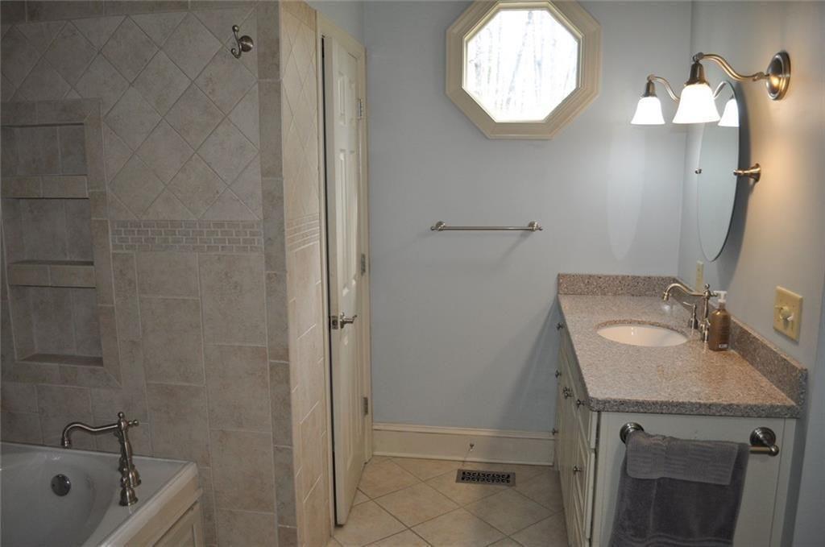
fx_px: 618
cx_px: 412
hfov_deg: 67.5
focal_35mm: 27
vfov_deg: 47.8
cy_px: 274
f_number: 3.5
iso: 640
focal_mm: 18
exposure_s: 1/125
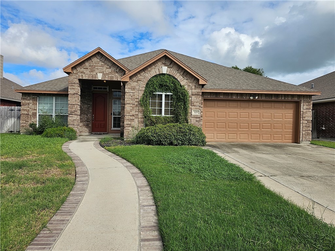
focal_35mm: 23
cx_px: 168
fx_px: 223
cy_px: 126
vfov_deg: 58.9
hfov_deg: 73.9
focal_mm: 6.3
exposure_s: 1/2000
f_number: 1.7
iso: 16
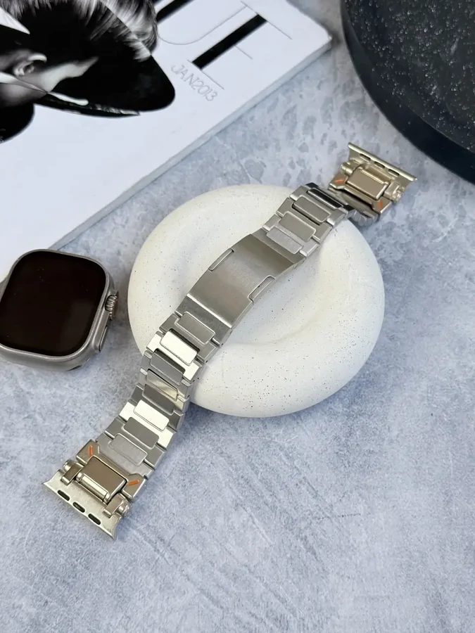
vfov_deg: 39.7
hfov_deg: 30.3
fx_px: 878
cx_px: 238
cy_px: 316
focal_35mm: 48
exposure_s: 1/2577
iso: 64
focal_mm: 6.76
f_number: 1.78
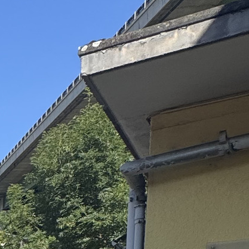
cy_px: 407
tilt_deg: -3.7
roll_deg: -1.3
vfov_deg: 19.0
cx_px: -298
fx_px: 619
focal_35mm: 76
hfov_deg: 15.8
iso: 40
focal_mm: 2.22
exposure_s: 1/889
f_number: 2.2
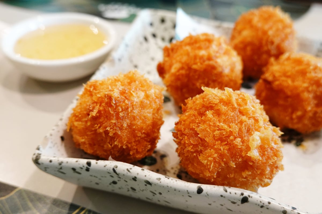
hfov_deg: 55.8
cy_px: 107
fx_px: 304
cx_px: 161
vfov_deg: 38.9
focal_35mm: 34
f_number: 3.5
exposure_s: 1/40
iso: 400
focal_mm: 12.8
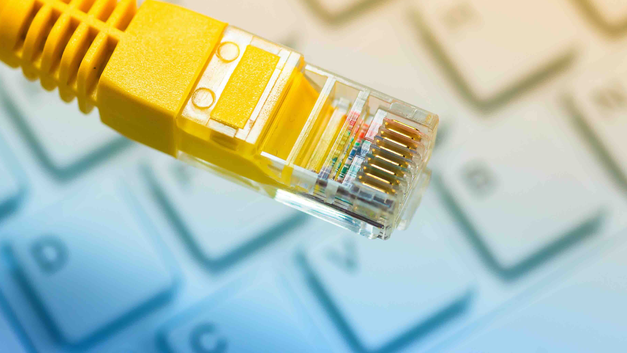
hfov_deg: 19.4
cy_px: 137
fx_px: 1829
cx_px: 283
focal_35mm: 110
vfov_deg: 11.0
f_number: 6.3
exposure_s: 1/20
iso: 200
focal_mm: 60
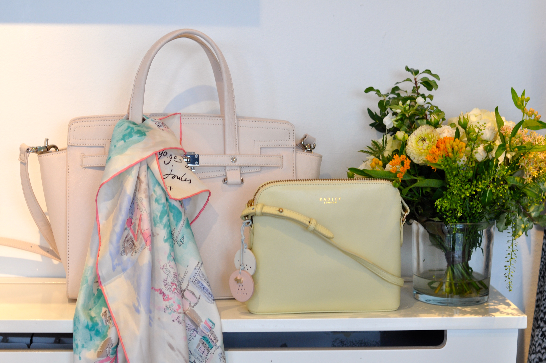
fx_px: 1136
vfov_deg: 18.1
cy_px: 182
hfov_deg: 27.0
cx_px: 273
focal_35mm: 75
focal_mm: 50
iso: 400
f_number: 4.5
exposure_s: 1/80
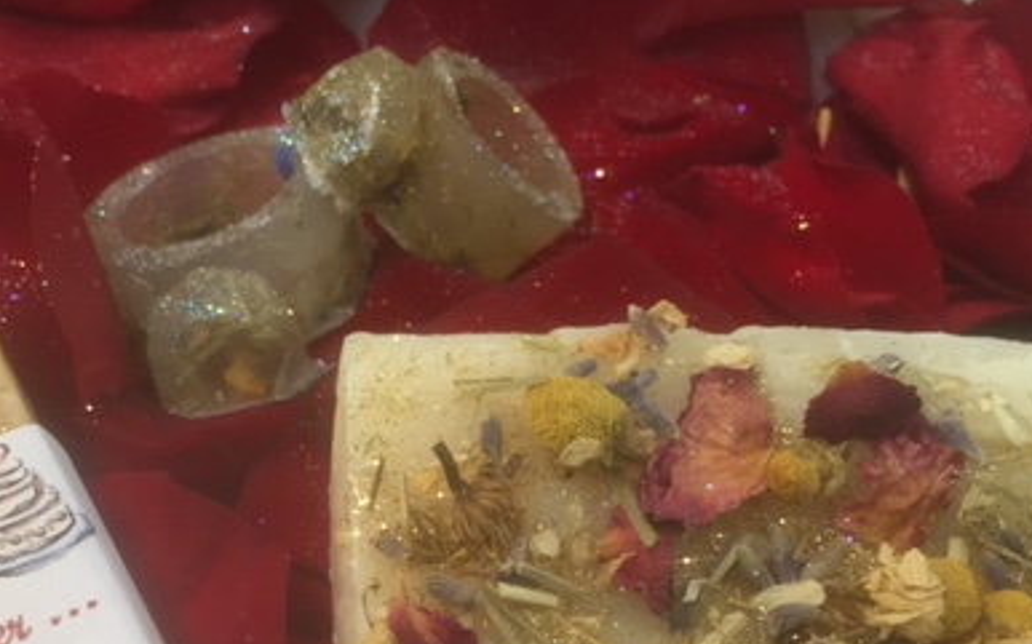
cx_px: 340
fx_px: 1434
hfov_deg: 39.1
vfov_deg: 24.8
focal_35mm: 51
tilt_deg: -57.2
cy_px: 548
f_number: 2.2
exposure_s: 1/30
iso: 100
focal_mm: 4.15
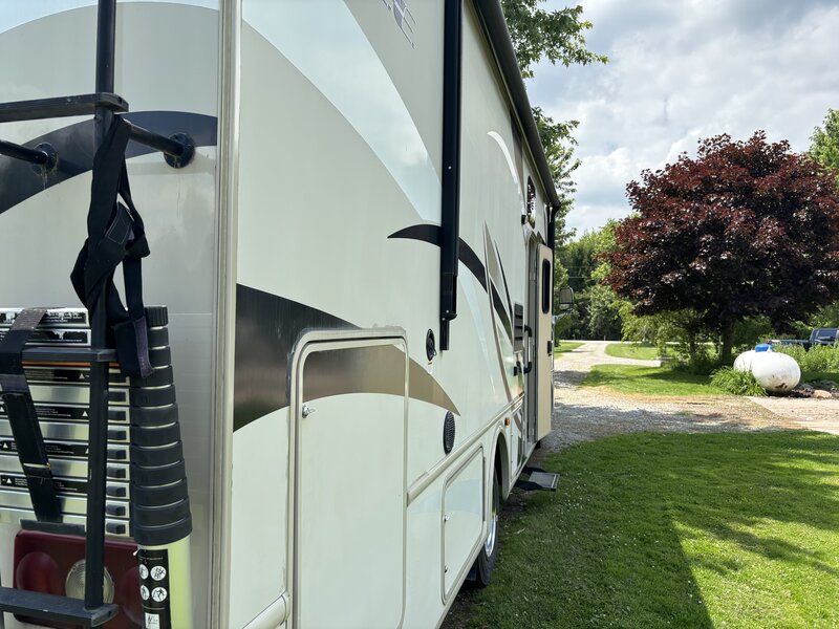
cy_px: 314
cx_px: 420
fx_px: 630
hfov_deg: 67.3
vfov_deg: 53.1
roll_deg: -1.0
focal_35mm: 26
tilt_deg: +1.6
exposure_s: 1/1984
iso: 50
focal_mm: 5.96
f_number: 1.6
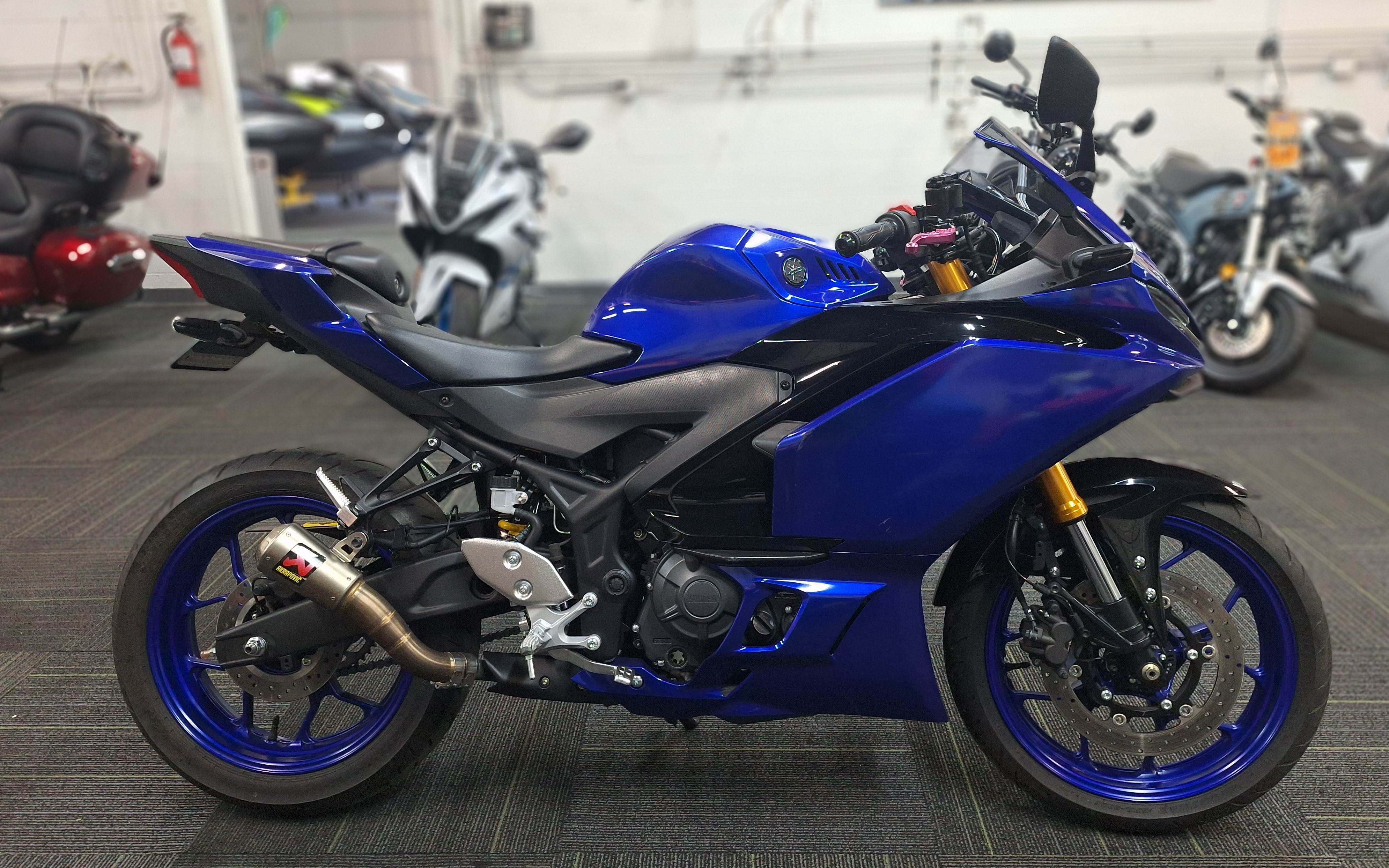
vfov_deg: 49.3
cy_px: 413
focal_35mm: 25
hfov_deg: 72.5
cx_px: 689
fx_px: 946
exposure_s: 1/40
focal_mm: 5.54
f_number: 1.8
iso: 125
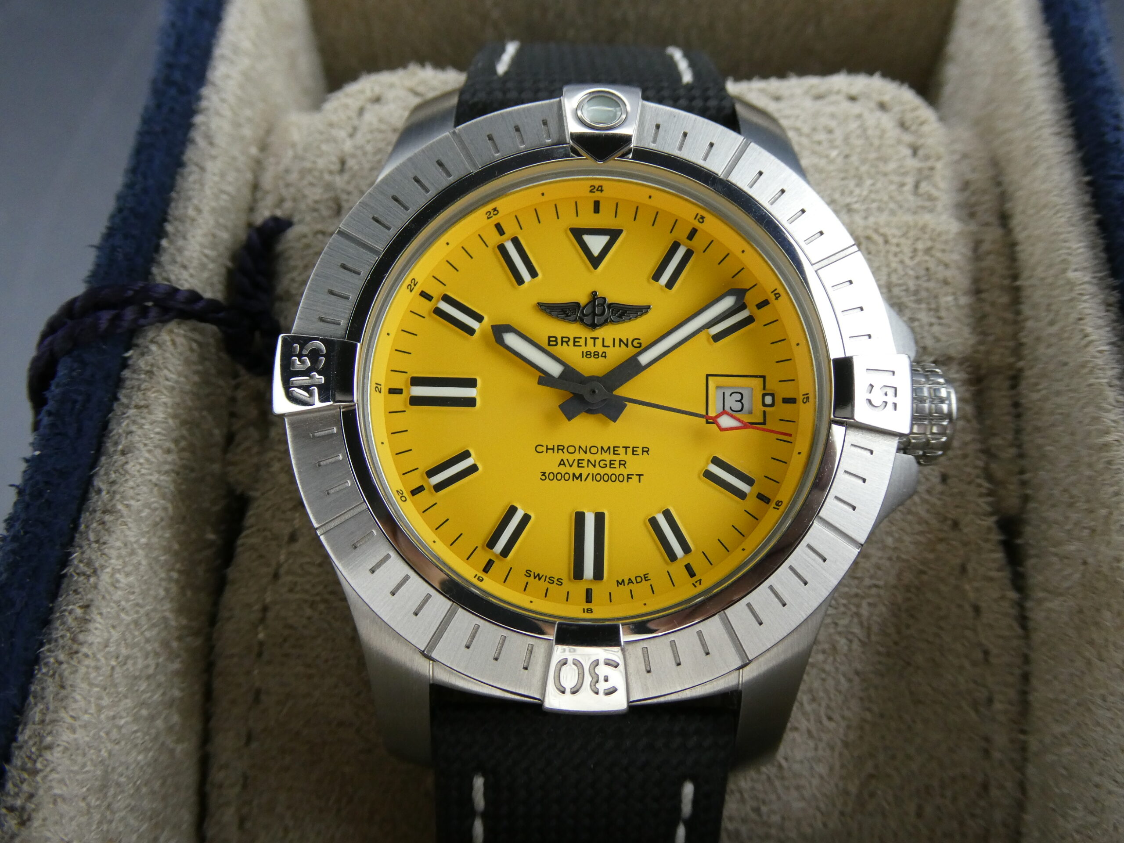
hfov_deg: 52.6
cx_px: 562
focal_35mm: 35
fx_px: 1136
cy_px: 422
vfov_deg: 40.7
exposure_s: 1/80
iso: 250
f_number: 3.7
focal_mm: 6.3
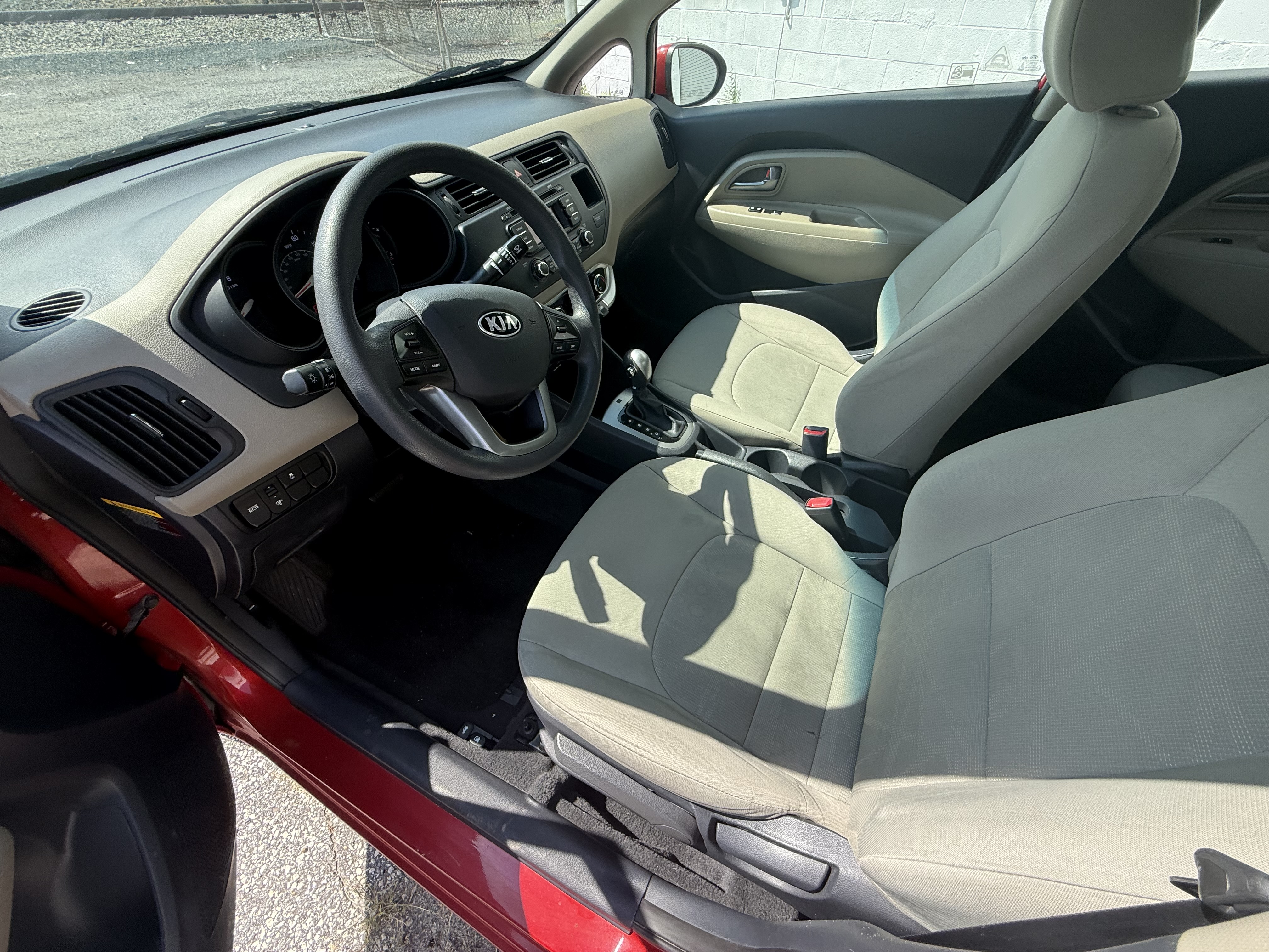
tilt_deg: -44.6
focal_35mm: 14
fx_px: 513
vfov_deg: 85.7
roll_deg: +1.3
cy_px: 476
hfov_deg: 102.1
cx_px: 634
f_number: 2.2
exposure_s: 1/383
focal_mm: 2.22
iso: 50
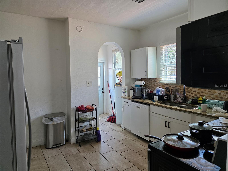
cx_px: 114
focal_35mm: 23
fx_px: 151
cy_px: 86
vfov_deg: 58.9
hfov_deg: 73.9
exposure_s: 1/120
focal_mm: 6.3
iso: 160
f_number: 1.7
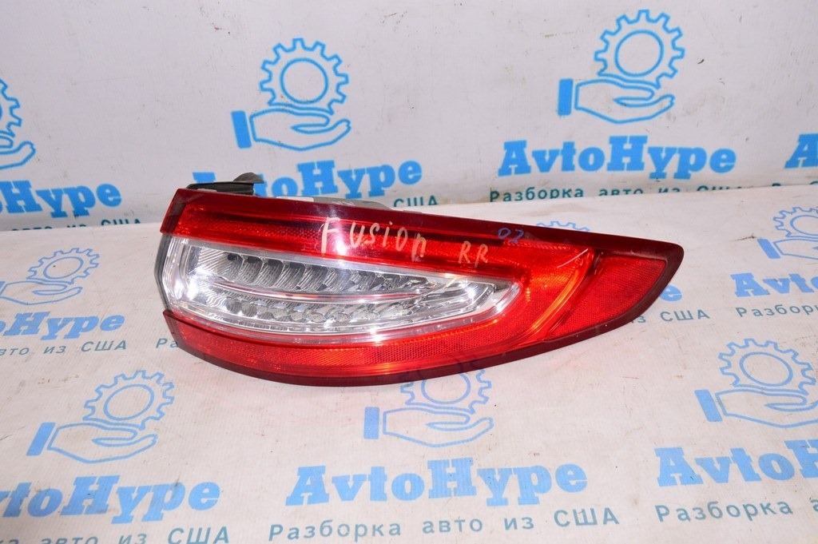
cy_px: 272
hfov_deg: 57.3
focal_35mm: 33
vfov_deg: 39.9
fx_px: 749
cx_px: 409
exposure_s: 1/200
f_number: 8
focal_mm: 22
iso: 1600
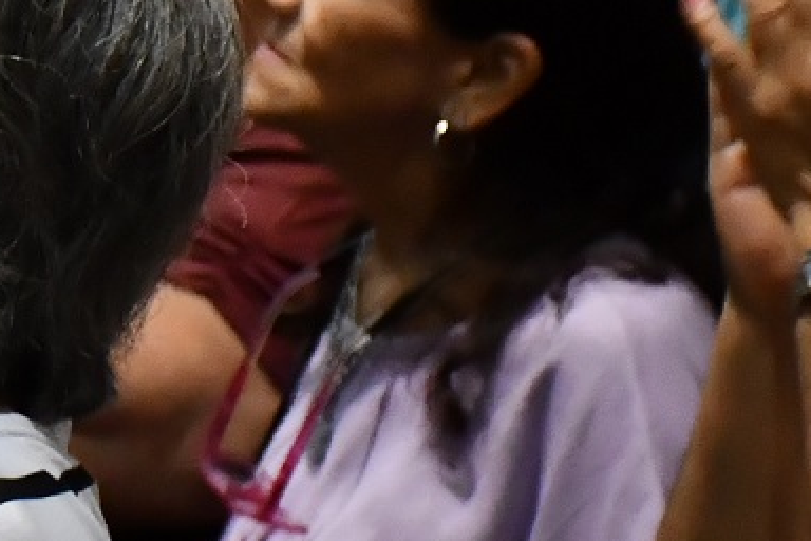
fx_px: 8808
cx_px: -1214
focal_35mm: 391
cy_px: 20
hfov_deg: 5.1
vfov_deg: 3.5
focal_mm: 50
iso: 2200
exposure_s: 1/100
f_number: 4.8
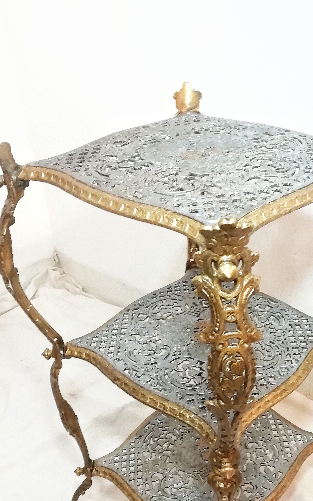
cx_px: 216
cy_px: 333
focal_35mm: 38
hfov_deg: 33.2
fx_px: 519
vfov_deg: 50.6
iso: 100
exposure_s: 1/33.3
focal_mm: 3.46
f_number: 2.2
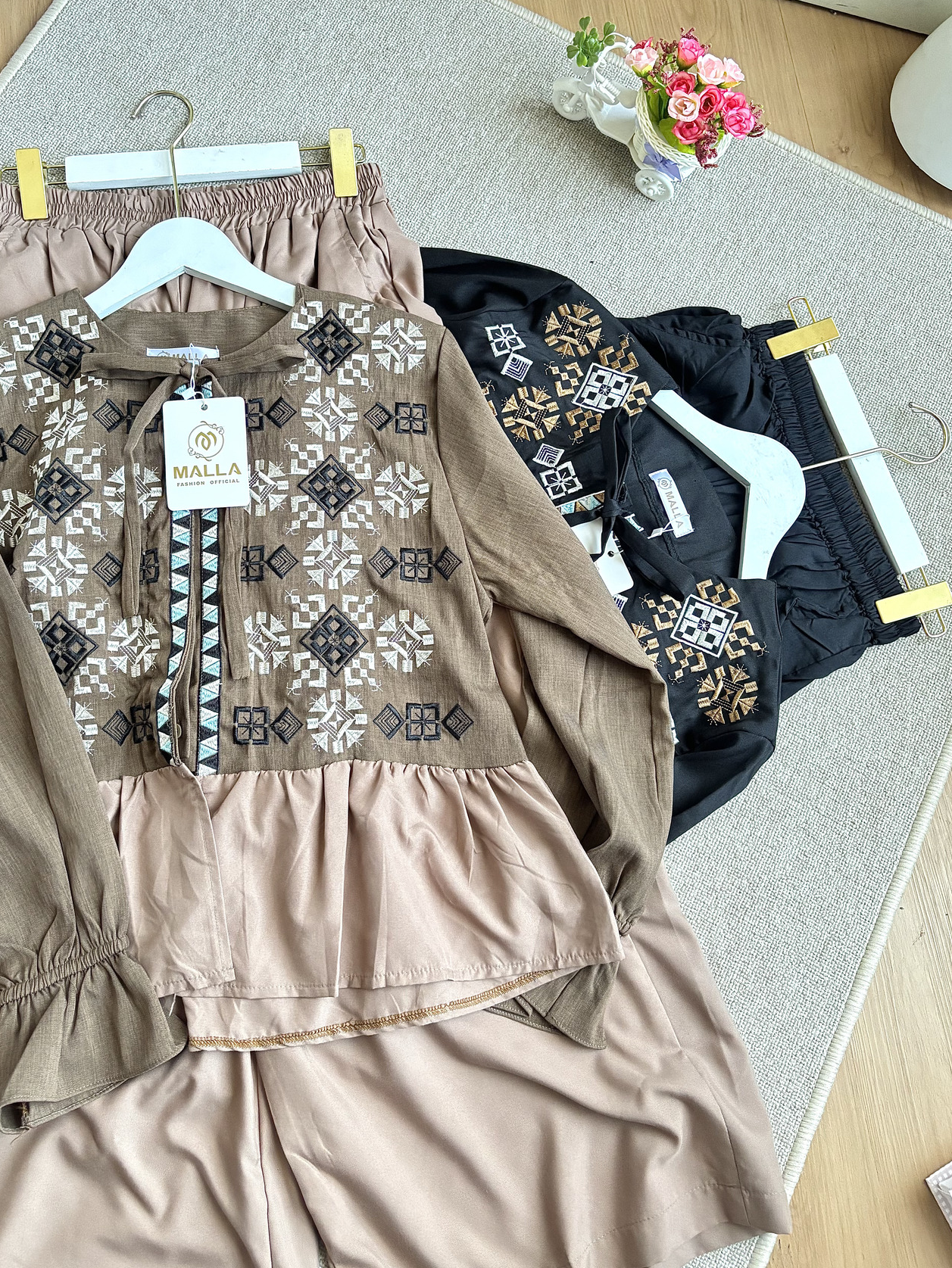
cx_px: 424
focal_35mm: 30
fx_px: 1100
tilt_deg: -74.9
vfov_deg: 59.8
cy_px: 564
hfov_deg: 46.7
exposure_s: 1/60
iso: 500
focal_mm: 5.96
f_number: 1.6
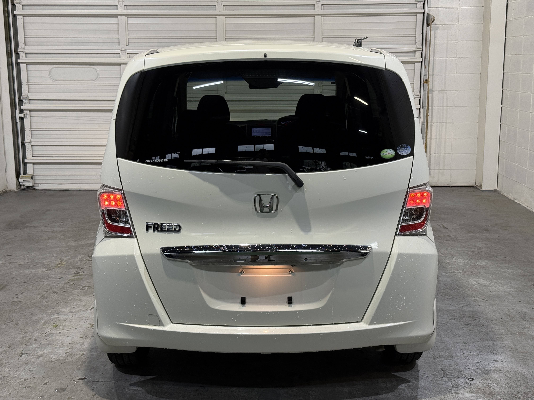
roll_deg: +0.1
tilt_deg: -10.3
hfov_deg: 39.7
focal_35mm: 48
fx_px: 740
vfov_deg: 30.3
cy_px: 200
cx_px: 267
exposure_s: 1/60
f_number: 1.78
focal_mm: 6.76
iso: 125
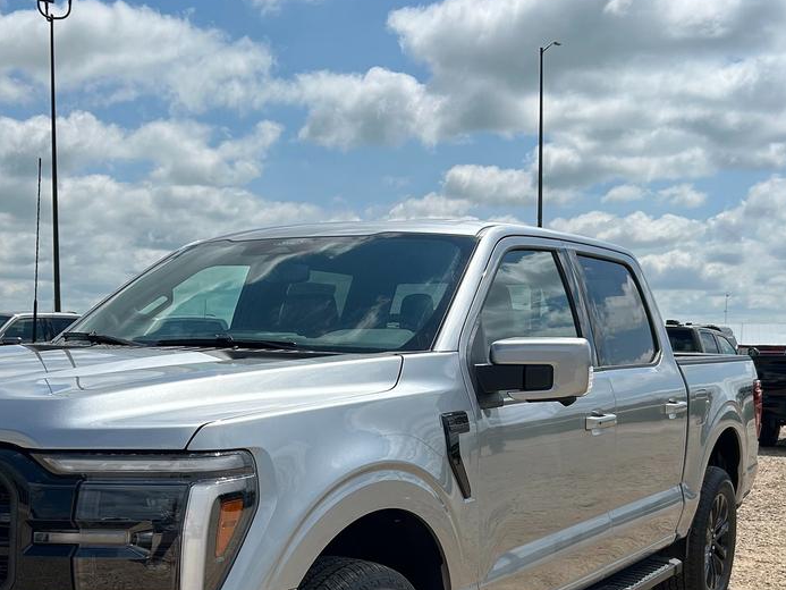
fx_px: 1090
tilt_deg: -5.2
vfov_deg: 29.7
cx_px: 306
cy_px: 455
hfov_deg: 39.4
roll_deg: +0.2
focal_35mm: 48
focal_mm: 5.7
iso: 50
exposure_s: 1/8696
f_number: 1.5
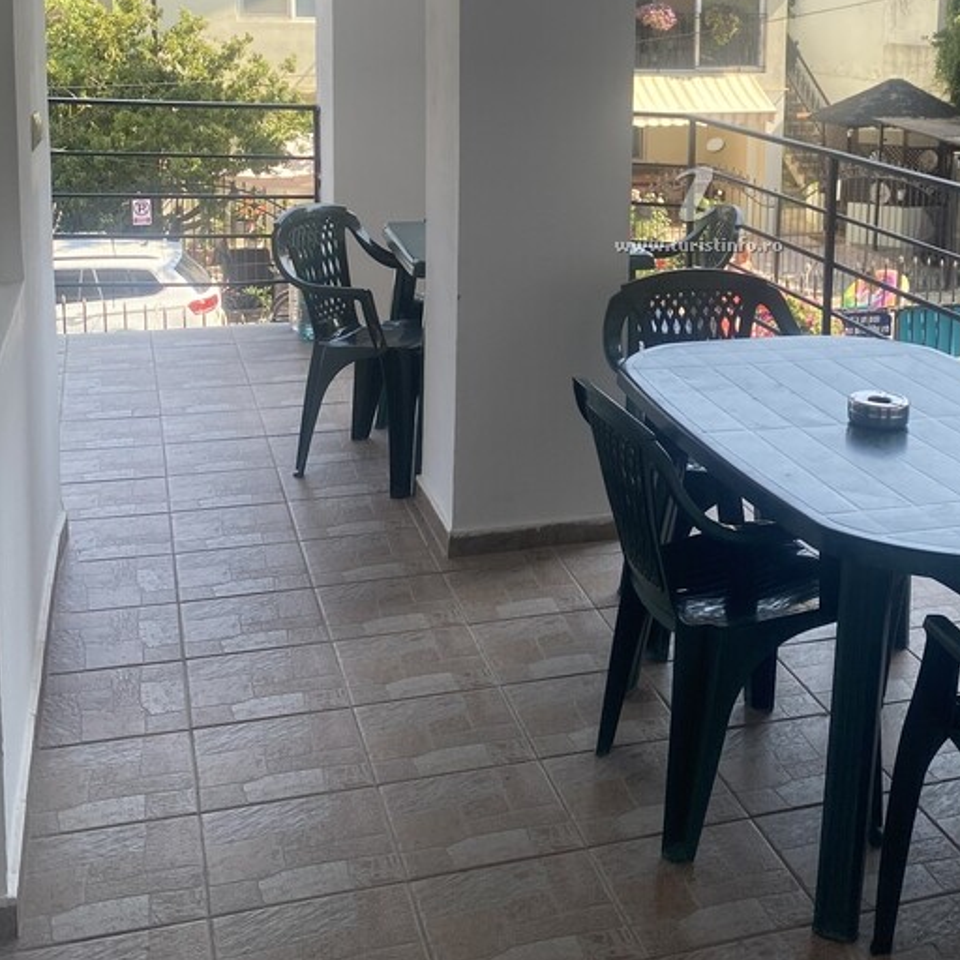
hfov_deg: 36.2
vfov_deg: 35.5
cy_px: 180
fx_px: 1443
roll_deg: -2.4
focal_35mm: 46
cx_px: 686
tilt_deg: -7.0
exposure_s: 1/473
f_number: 1.8
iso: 32
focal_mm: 4.25
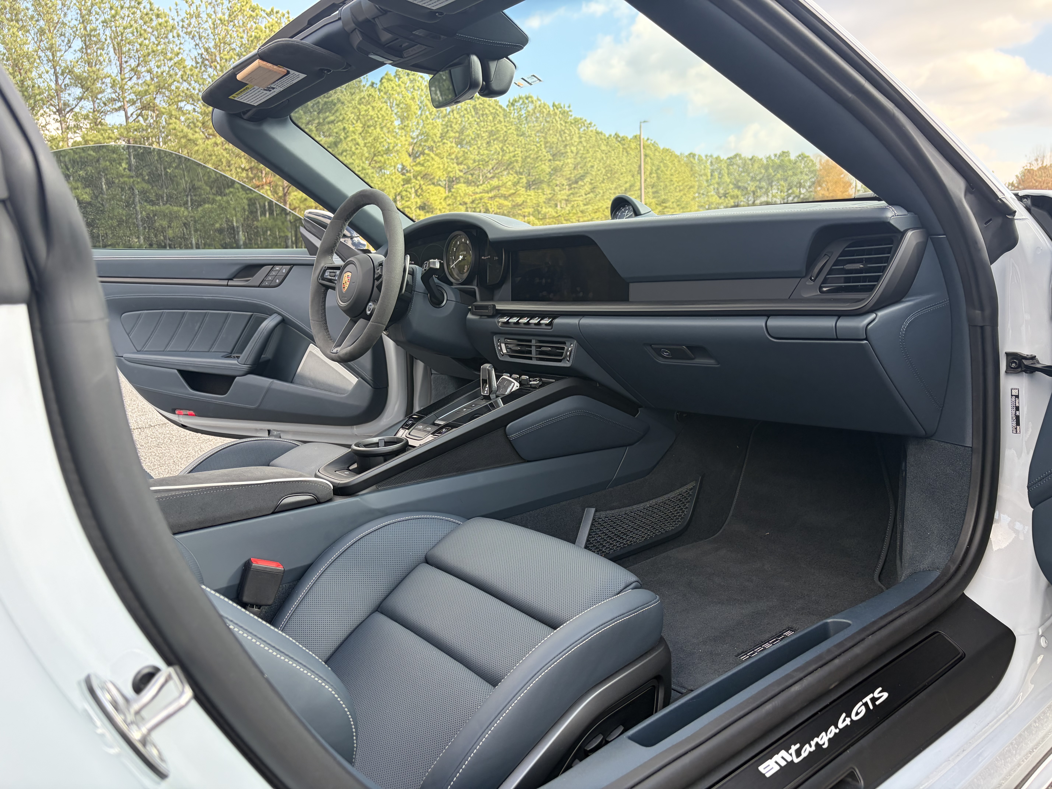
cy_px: 394
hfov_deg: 67.3
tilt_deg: -9.5
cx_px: 526
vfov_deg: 53.1
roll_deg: +3.1
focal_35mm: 26
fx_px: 790
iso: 64
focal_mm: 5.96
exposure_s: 1/355
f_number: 1.6
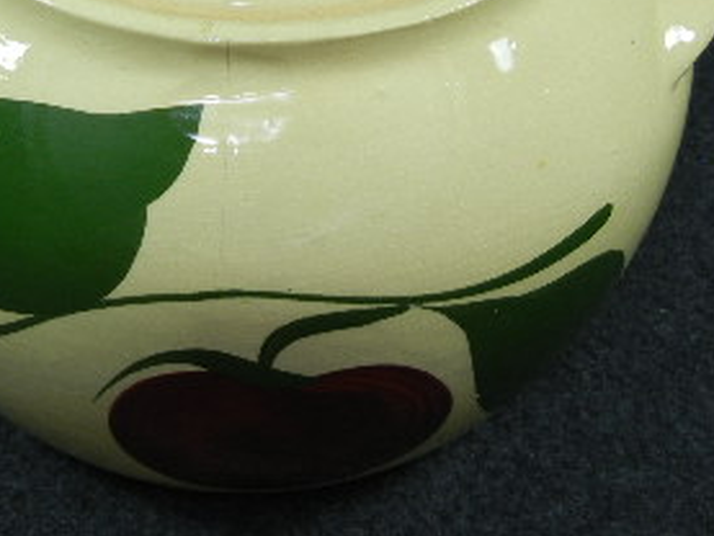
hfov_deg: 21.6
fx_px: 1857
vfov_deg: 16.2
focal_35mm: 90
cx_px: 219
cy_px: 62
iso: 172
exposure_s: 1/31.8
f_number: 3.7
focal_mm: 7.1
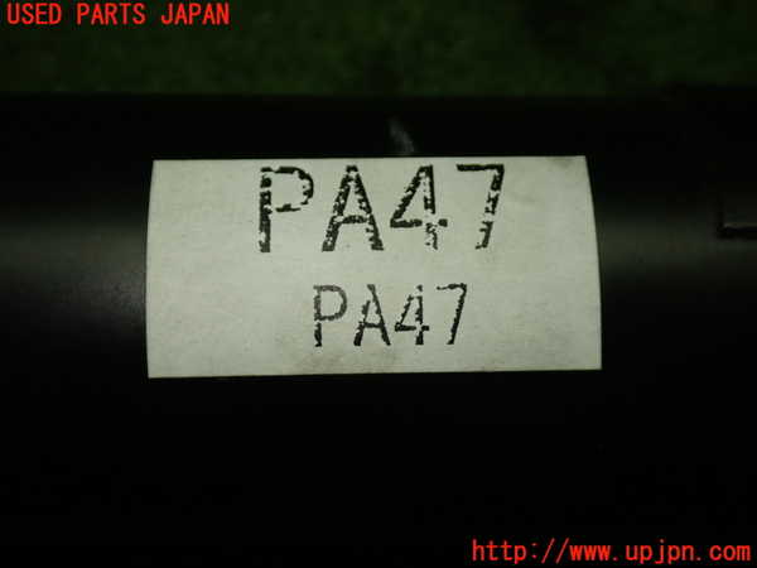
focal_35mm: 47
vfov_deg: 30.9
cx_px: 378
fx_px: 1028
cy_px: 284
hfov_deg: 40.4
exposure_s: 1/100
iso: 125
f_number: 3.1
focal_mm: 8.4
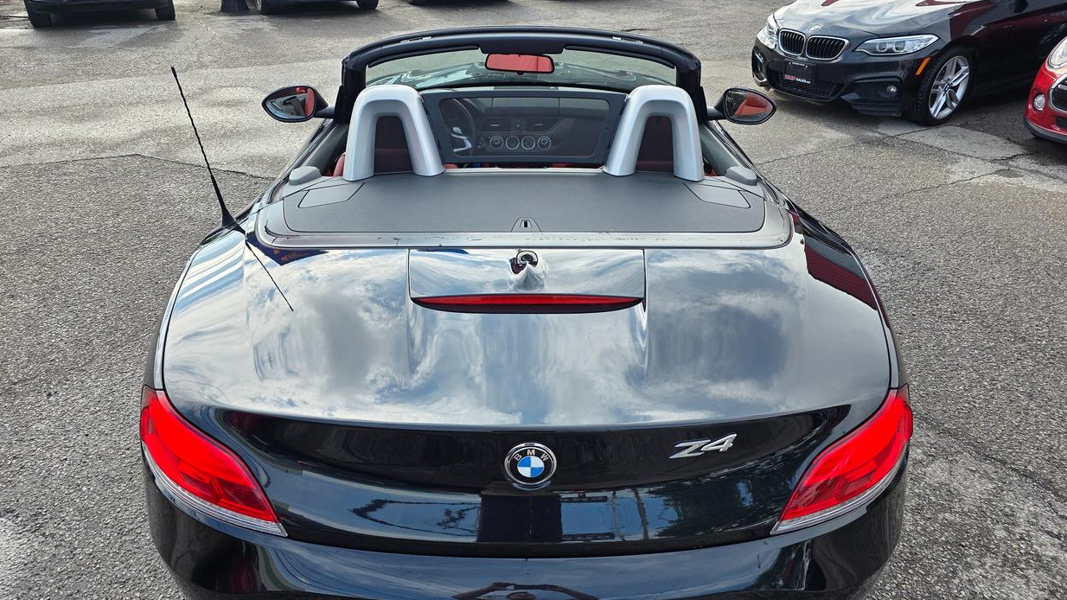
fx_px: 736
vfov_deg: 44.2
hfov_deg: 71.9
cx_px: 522
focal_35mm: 26
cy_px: 350
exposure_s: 1/359
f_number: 1.7
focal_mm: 6.3
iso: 25
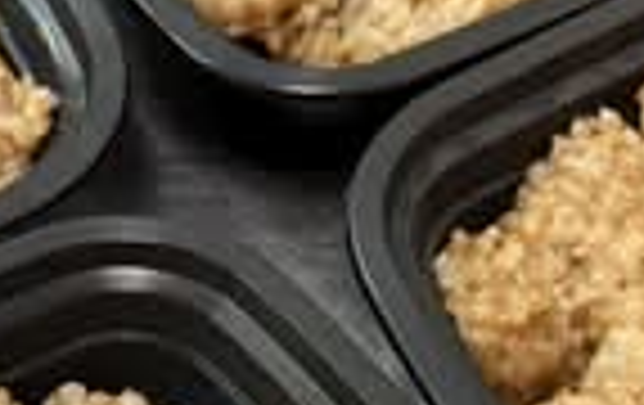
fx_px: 1829
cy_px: 369
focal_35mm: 104
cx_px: 216
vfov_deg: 12.5
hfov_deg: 19.9
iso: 400
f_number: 1.78
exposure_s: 1/60
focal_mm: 6.76
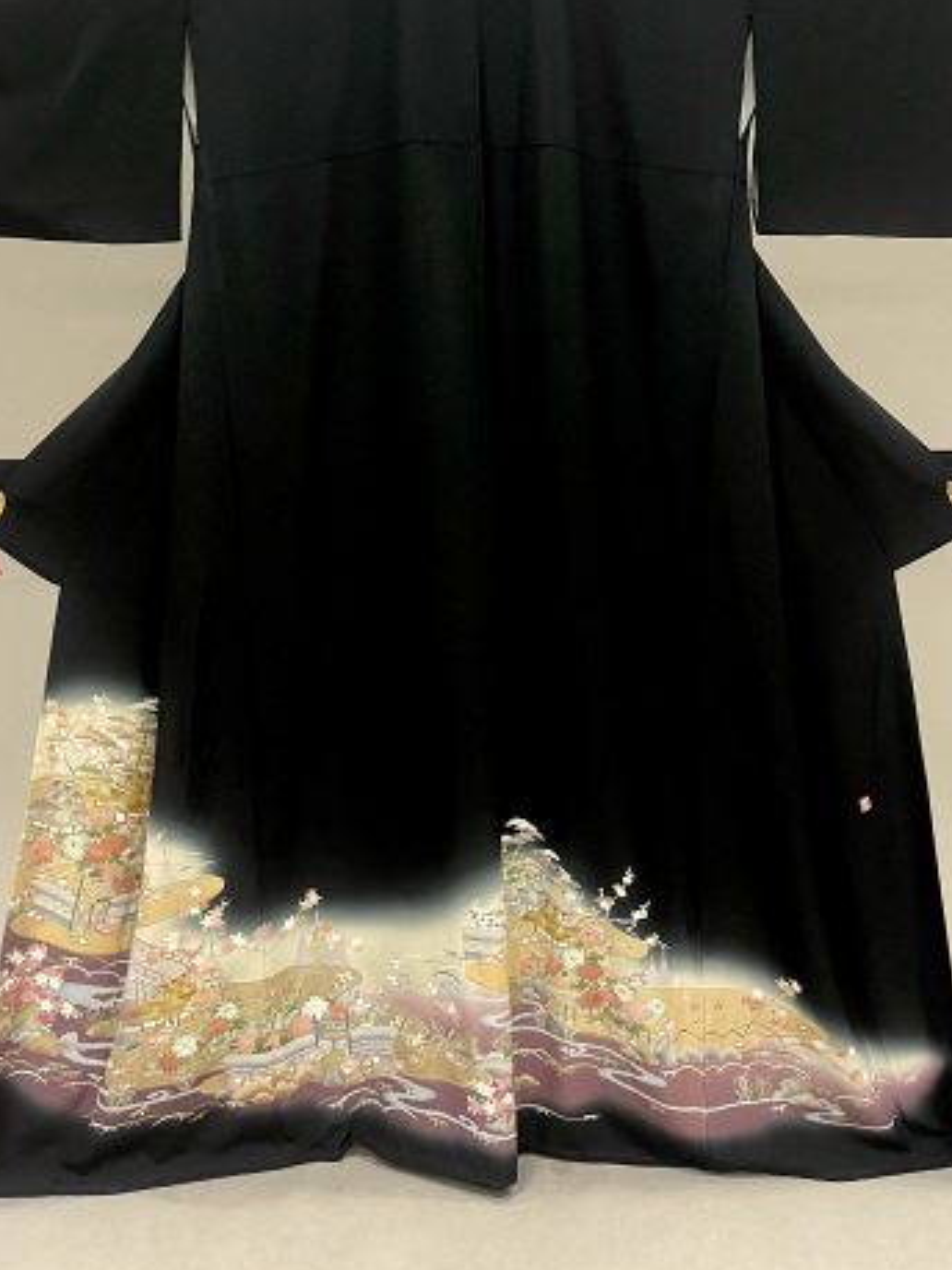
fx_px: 1247
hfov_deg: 41.8
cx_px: 468
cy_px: 498
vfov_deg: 53.5
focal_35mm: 34
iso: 200
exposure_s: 1/50
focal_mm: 5.1
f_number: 1.6
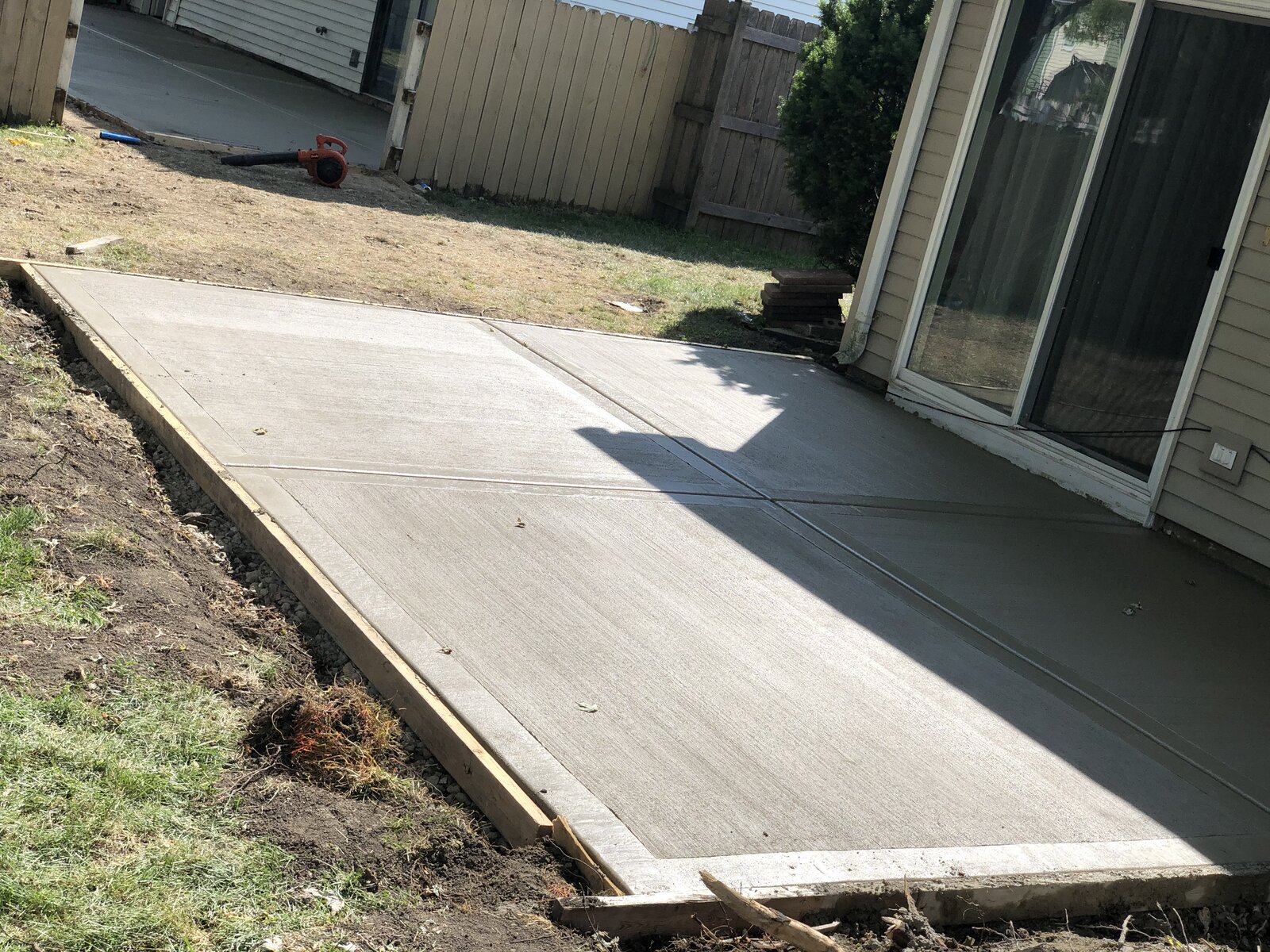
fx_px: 1908
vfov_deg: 28.0
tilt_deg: -12.9
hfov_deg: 36.8
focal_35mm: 52
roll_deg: -13.6
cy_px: 476
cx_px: 635
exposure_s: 1/917
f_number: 2.4
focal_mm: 6
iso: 16
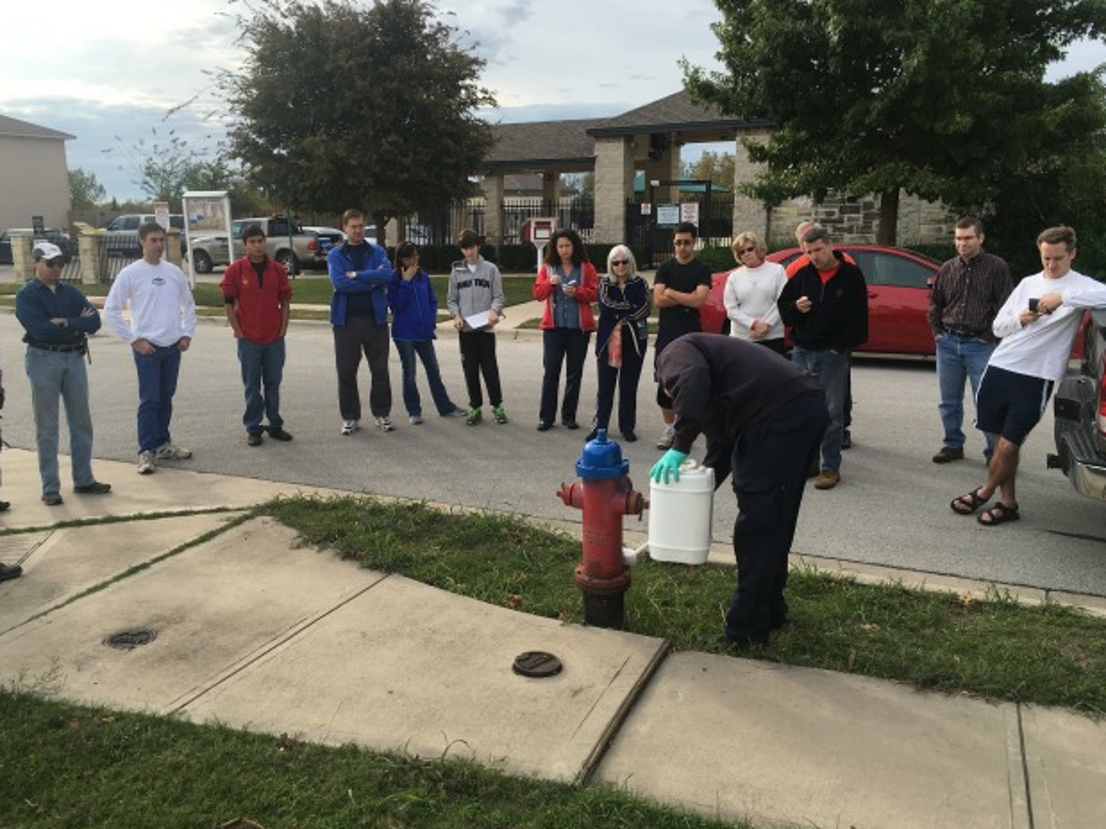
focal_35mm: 30
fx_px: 958
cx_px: 536
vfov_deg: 46.8
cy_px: 409
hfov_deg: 60.0
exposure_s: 1/605
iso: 25
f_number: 2.2
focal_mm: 4.15
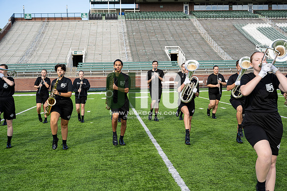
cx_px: 144
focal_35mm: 50
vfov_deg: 27.0
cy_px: 96
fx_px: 399
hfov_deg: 39.6
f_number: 4.5
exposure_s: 1/250
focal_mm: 50
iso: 80
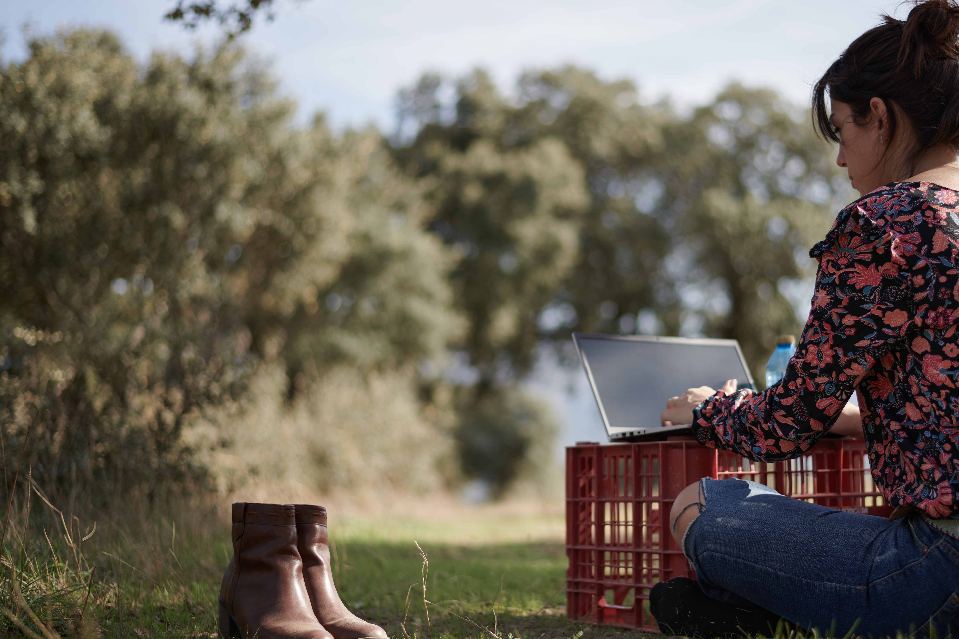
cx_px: 563
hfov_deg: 31.8
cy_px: 336
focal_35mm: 63
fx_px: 1678
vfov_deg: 21.6
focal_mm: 50
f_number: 1.8
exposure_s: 1/1600
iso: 100
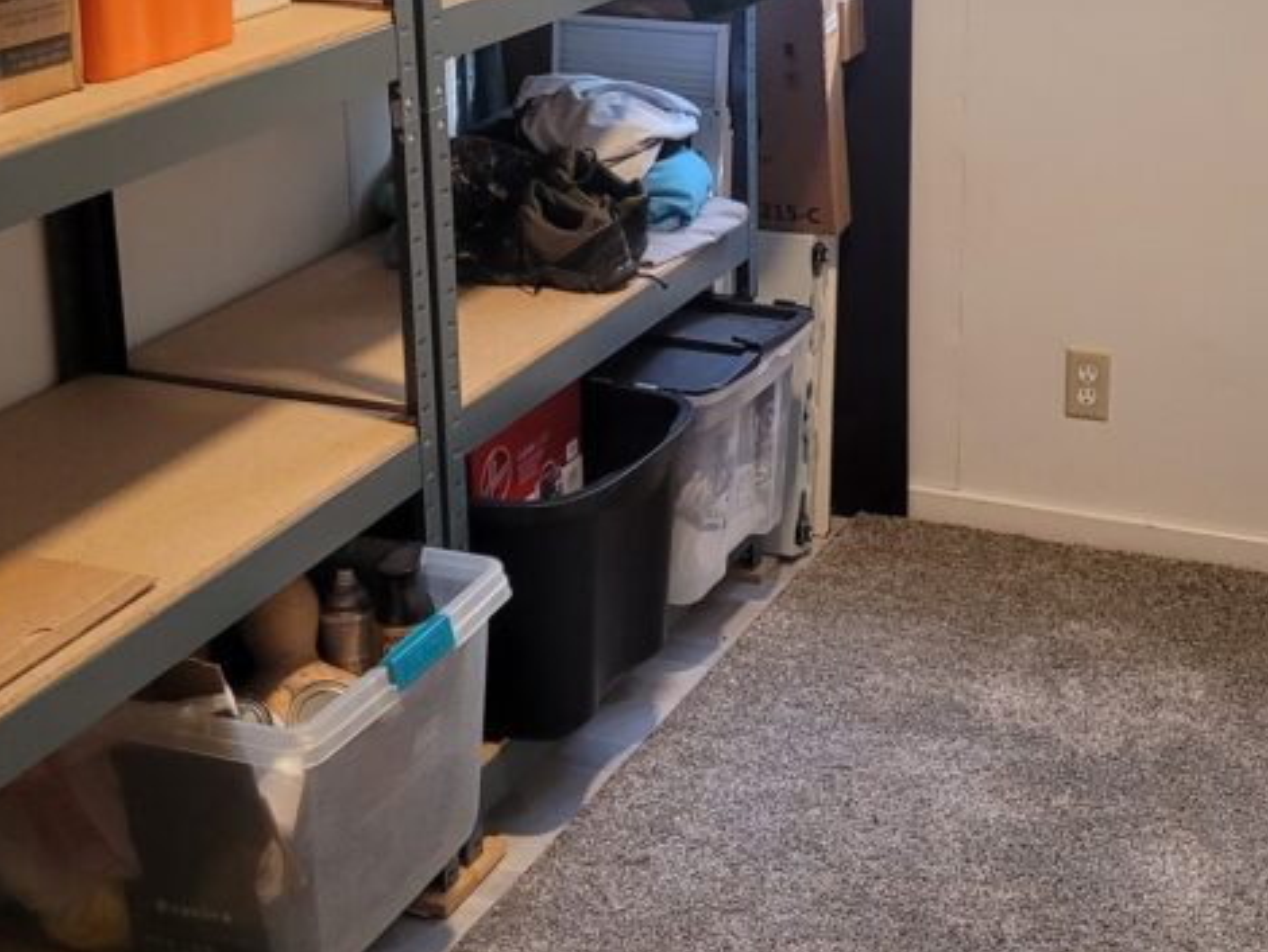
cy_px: 248
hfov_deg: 32.5
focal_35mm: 59
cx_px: 808
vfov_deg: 24.6
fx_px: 2162
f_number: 1.8
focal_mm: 5.4
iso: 250
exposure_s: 1/120
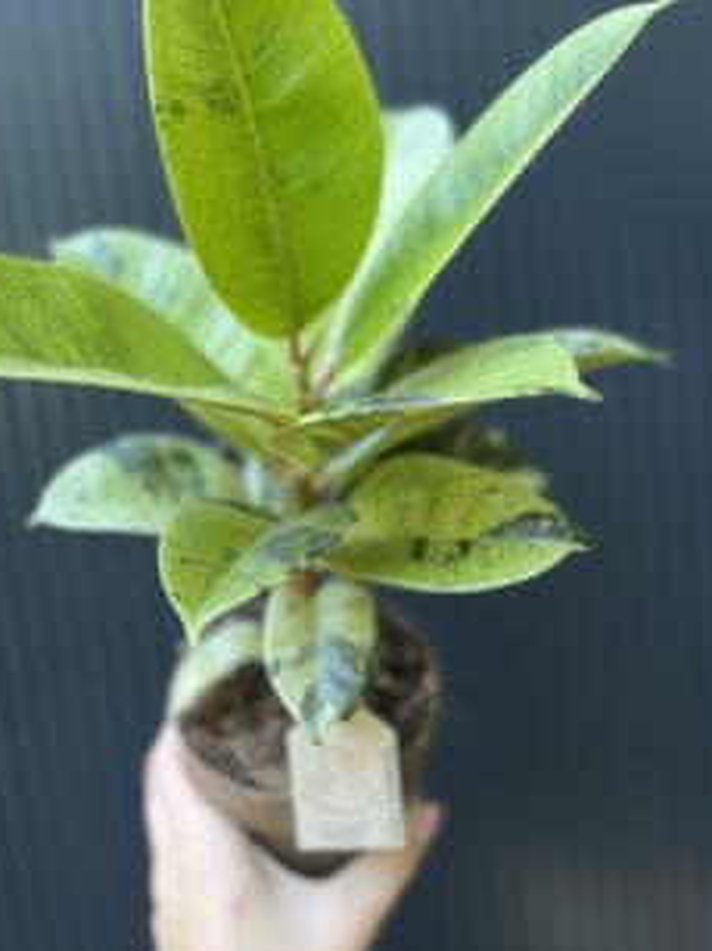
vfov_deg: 53.6
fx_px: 934
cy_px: 373
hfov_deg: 41.5
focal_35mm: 34
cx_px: 274
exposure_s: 1/60
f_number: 1.6
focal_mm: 5.1
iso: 160
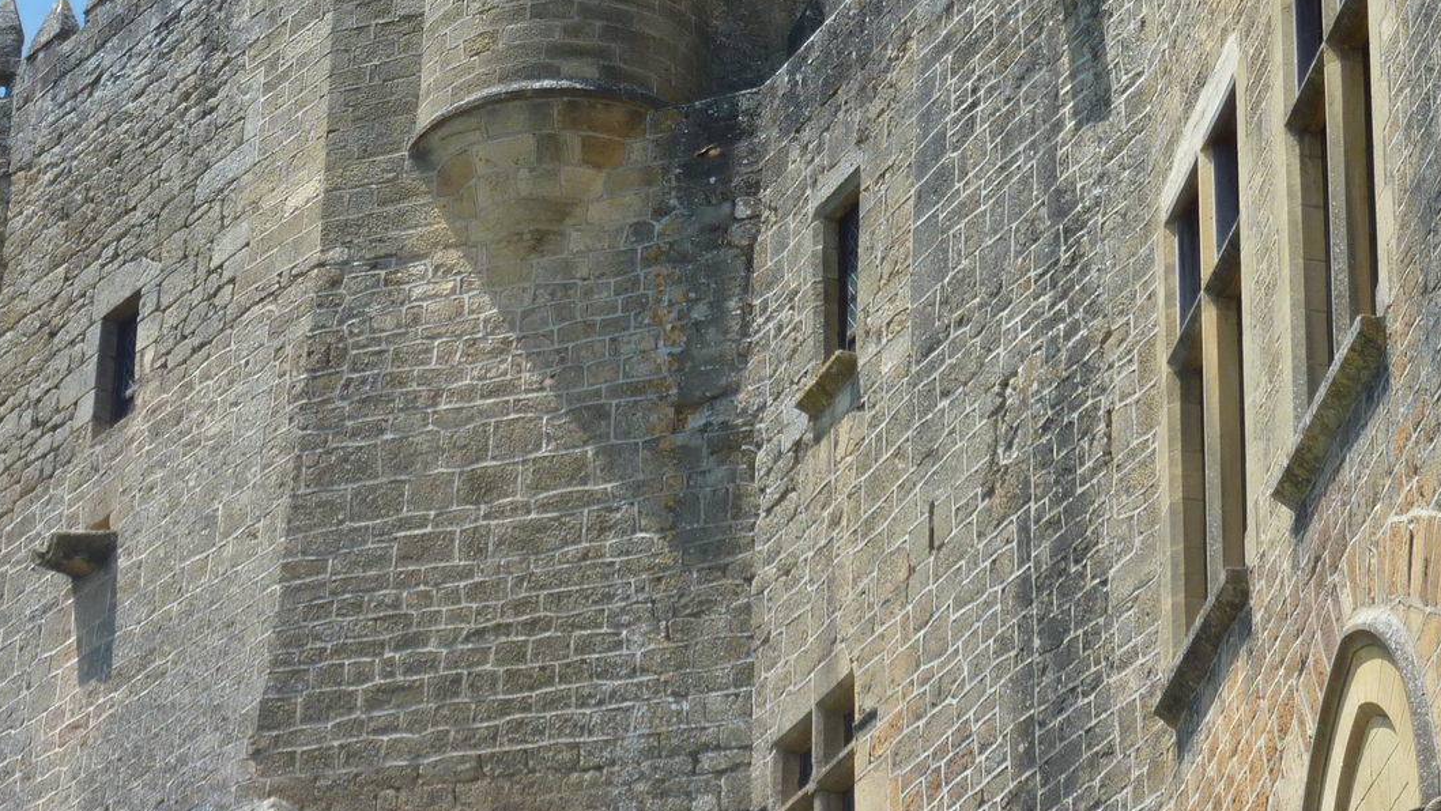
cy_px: 264
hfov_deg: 13.6
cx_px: 450
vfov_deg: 7.7
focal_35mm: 158
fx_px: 6038
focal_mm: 15.8
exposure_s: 1/400
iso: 80
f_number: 4.3
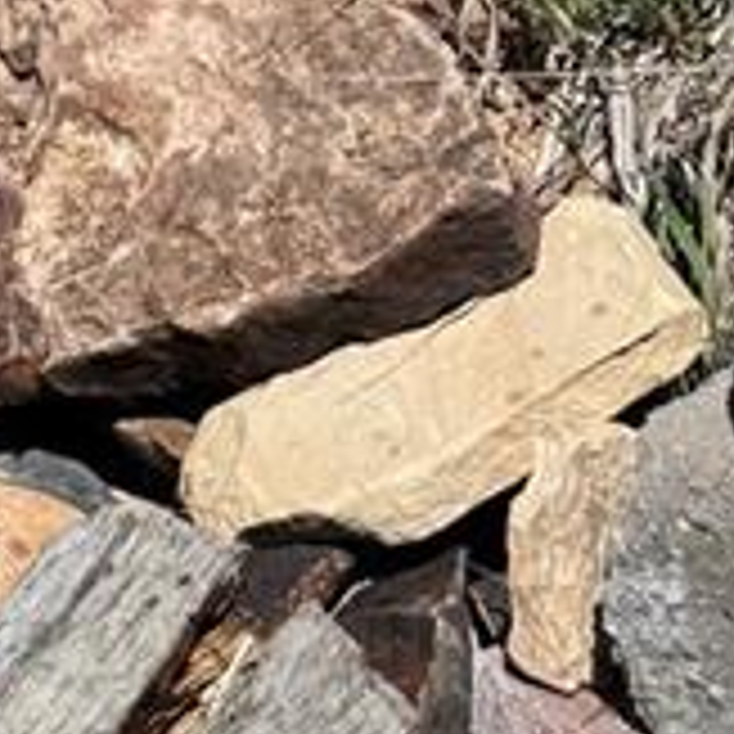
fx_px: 3742
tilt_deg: -1.5
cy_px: -1000
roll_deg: +0.5
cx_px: -1175
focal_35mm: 156
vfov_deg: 9.9
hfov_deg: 9.6
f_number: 1.78
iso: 80
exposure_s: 1/5814
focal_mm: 6.76
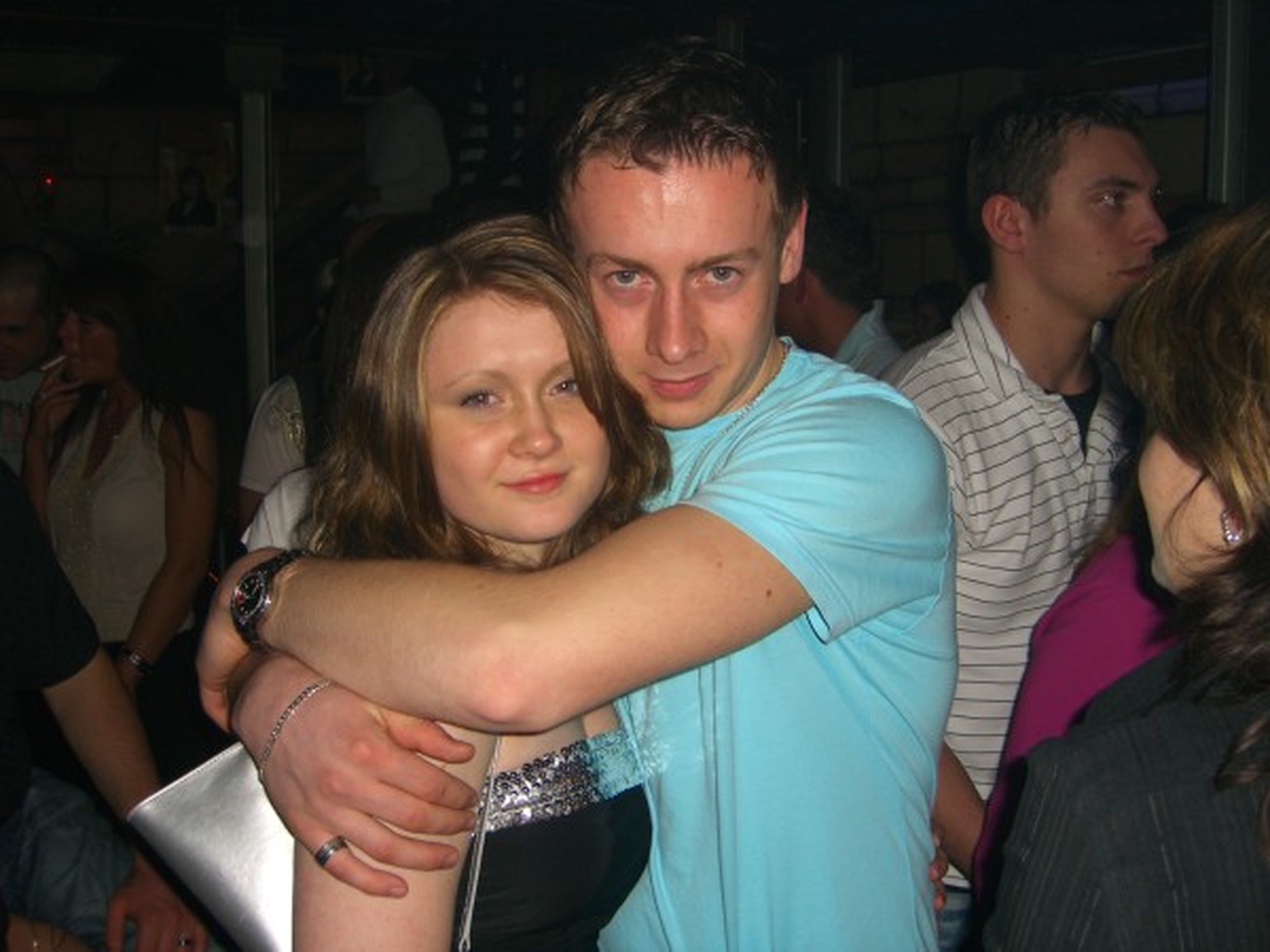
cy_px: 476
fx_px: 1394
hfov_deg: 49.0
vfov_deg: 37.7
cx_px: 635
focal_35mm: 38
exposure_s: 1/60
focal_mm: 7.9
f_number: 2.8
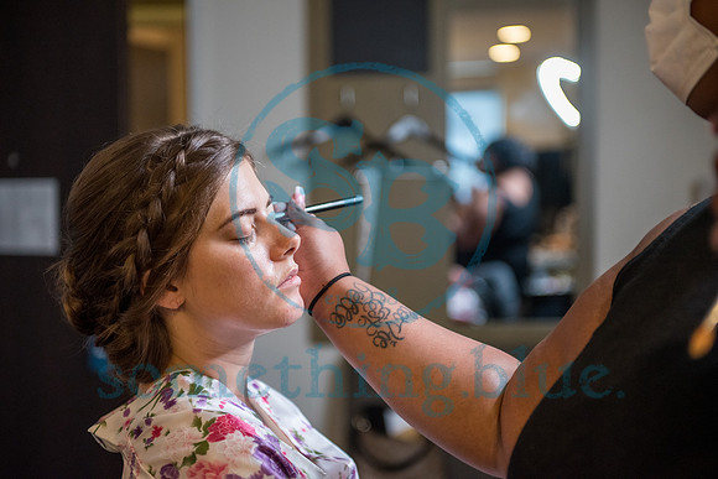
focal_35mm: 70
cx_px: 359
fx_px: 1396
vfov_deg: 19.5
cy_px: 240
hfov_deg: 28.8
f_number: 2.8
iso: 1600
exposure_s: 1/250
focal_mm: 70
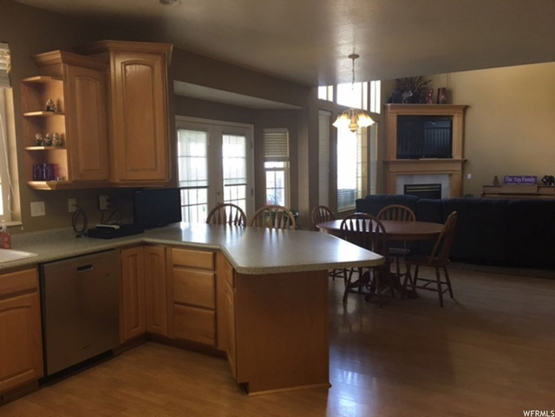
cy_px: 208
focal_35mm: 29
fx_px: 465
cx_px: 278
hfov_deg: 61.7
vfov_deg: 48.2
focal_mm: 4.15
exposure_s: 1/30
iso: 40
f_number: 2.2
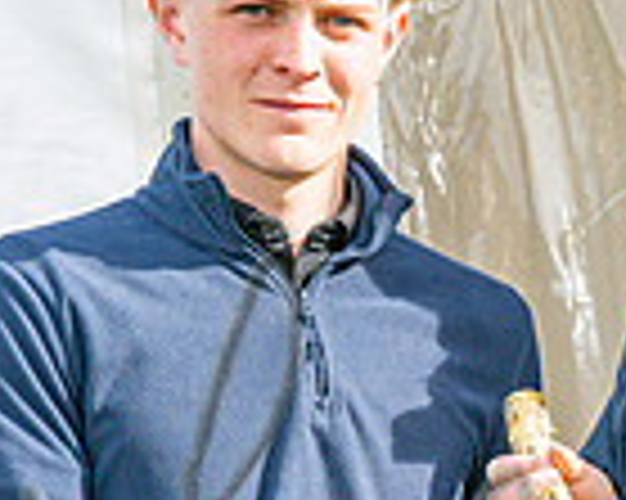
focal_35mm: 265
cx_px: 1128
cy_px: 590
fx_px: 4906
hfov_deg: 7.1
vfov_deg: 5.8
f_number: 5
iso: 400
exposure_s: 1/800
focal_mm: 58
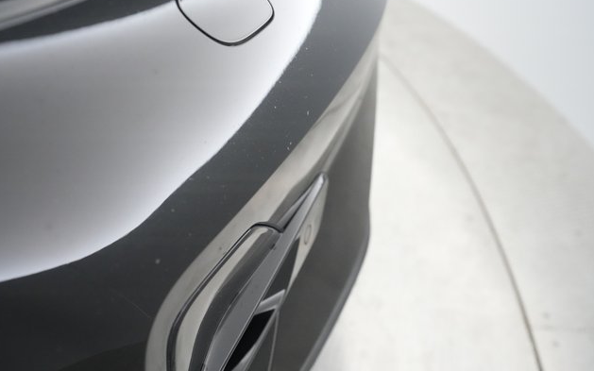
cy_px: 172
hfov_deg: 64.6
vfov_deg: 43.1
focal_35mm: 29
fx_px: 469
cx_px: 298
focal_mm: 28
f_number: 4.5
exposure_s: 1/100
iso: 6400
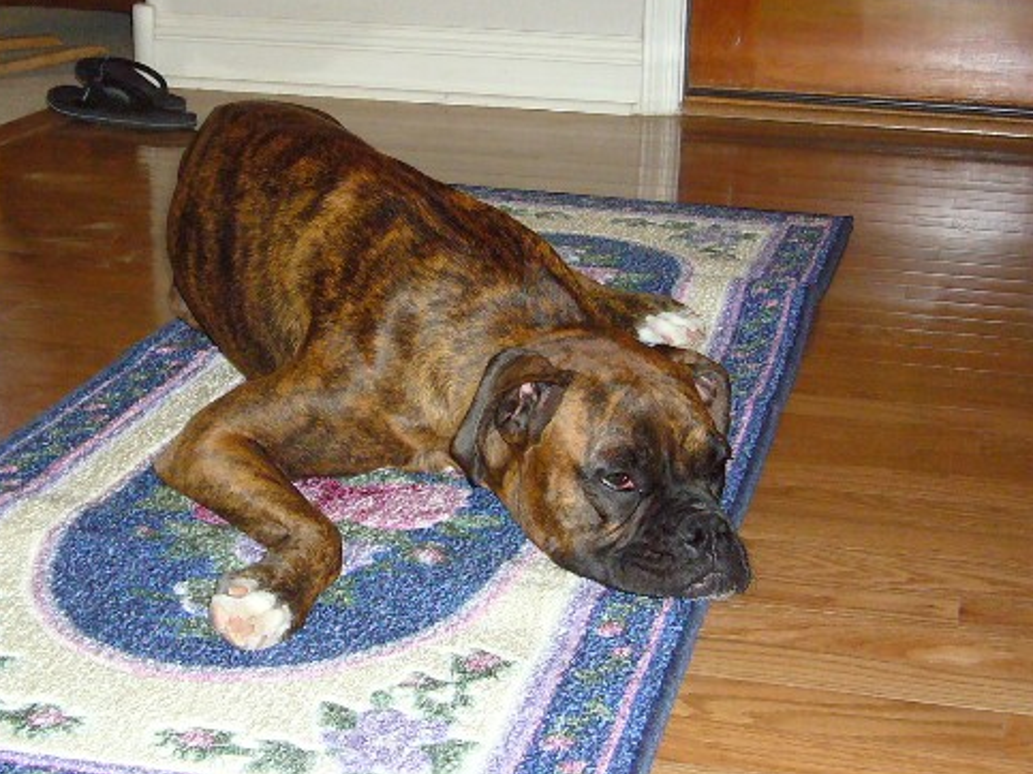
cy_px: 361
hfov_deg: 28.5
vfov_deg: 21.6
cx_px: 443
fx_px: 2029
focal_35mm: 68
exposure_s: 1/30
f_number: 3.3
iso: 200
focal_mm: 6.9
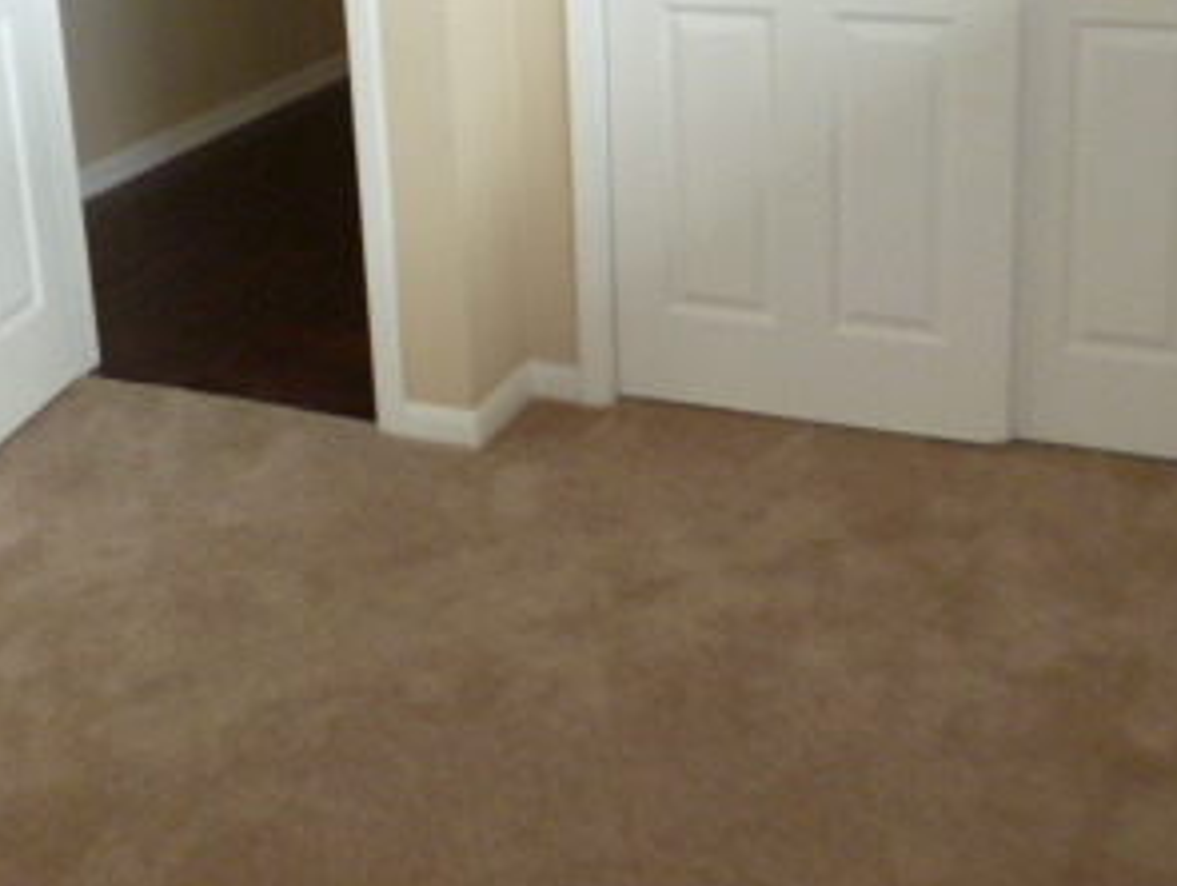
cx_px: 495
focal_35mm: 52
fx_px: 1770
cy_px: 124
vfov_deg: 27.3
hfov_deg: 36.7
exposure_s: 1/60
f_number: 2.5
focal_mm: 4.3
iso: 250
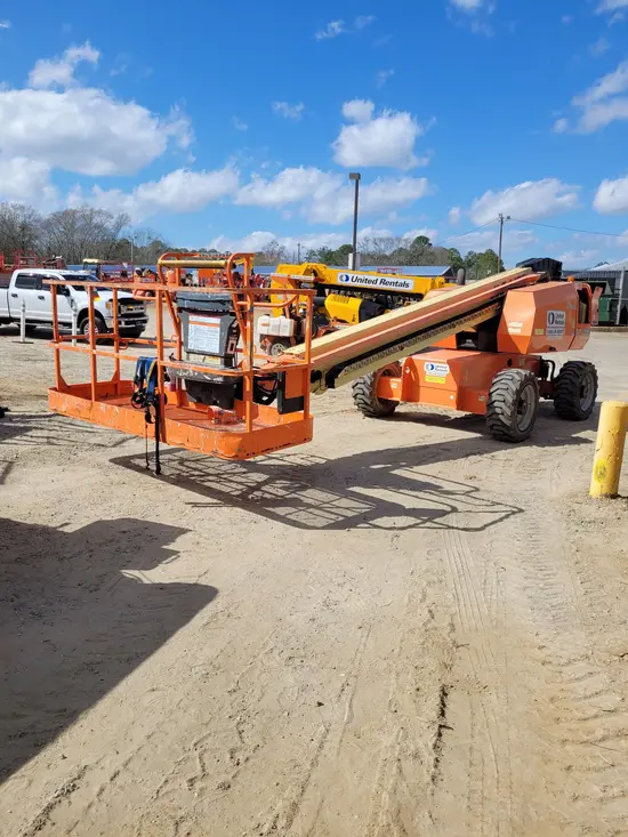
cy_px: 418
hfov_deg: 53.1
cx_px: 314
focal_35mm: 26
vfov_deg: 67.3
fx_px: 629
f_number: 1.8
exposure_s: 1/3185
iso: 40
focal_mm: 5.4
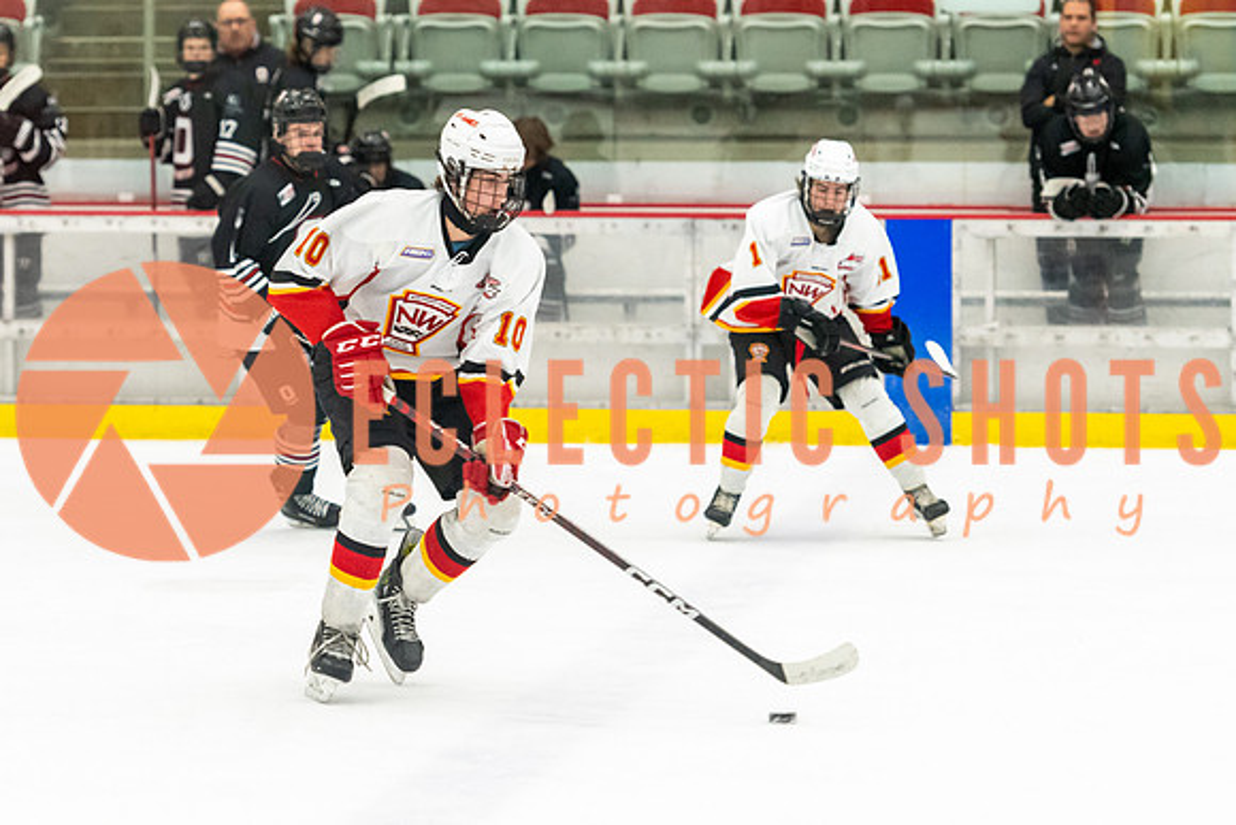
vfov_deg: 7.3
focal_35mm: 187
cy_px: 412
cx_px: 401
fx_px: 6432
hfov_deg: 11.0
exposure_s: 1/640
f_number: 2.8
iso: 3200
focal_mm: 125
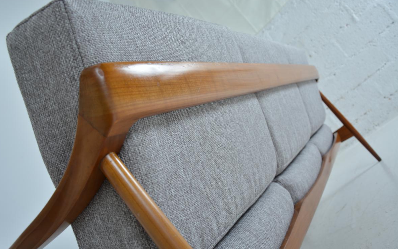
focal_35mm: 33
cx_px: 197
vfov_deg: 38.8
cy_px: 131
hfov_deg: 58.9
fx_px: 353
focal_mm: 21
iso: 160
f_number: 4.5
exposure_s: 1/125
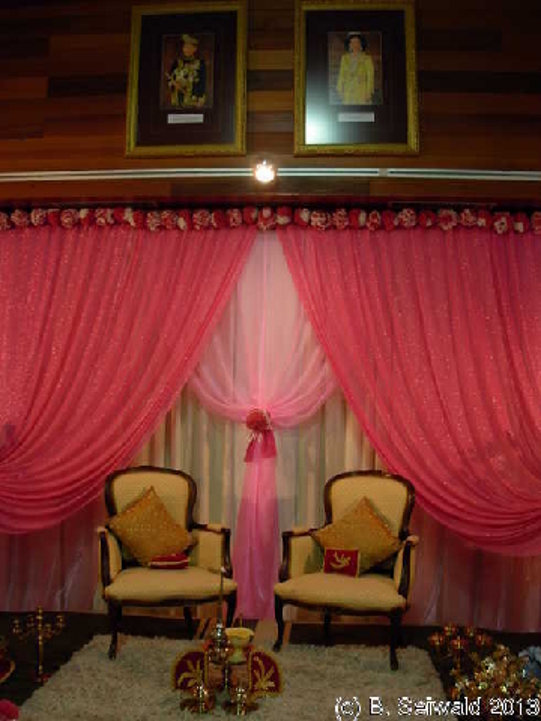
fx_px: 792
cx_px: 270
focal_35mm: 38
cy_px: 360
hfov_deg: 37.7
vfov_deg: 49.0
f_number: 2.9
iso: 79
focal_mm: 6.3
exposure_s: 1/21.9
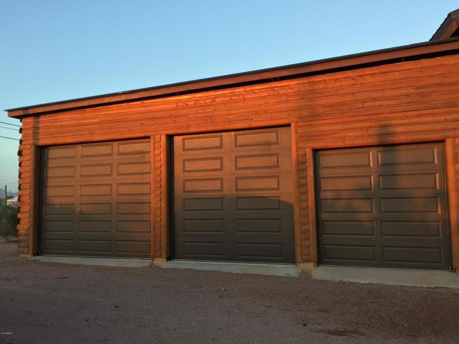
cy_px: 172
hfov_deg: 61.7
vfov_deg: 48.2
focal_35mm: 29
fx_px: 385
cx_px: 230
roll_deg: -0.1
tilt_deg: +4.2
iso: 32
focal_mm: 4.15
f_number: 2.2
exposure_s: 1/120
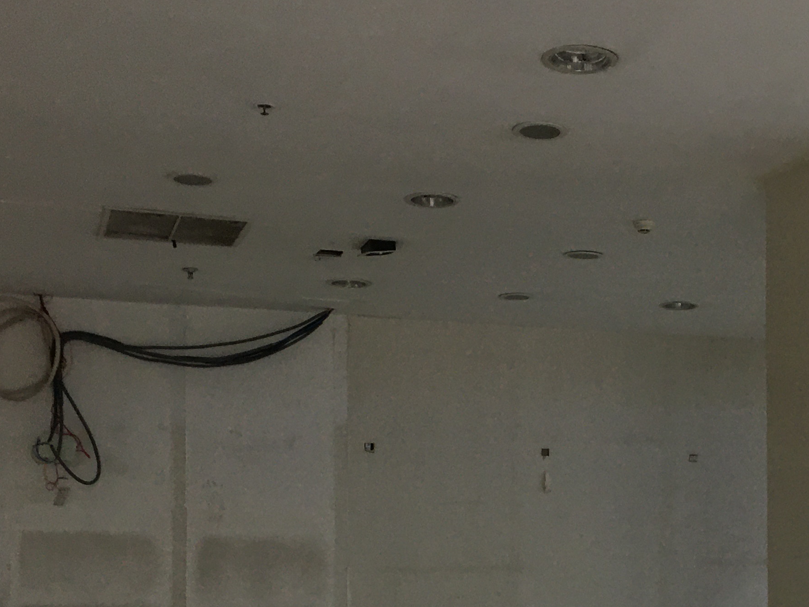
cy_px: 607
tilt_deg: +0.0
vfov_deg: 21.5
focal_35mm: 66
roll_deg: -0.9
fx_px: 1542
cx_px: 647
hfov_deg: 28.8
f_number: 2.2
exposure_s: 1/17
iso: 40
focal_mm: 4.15
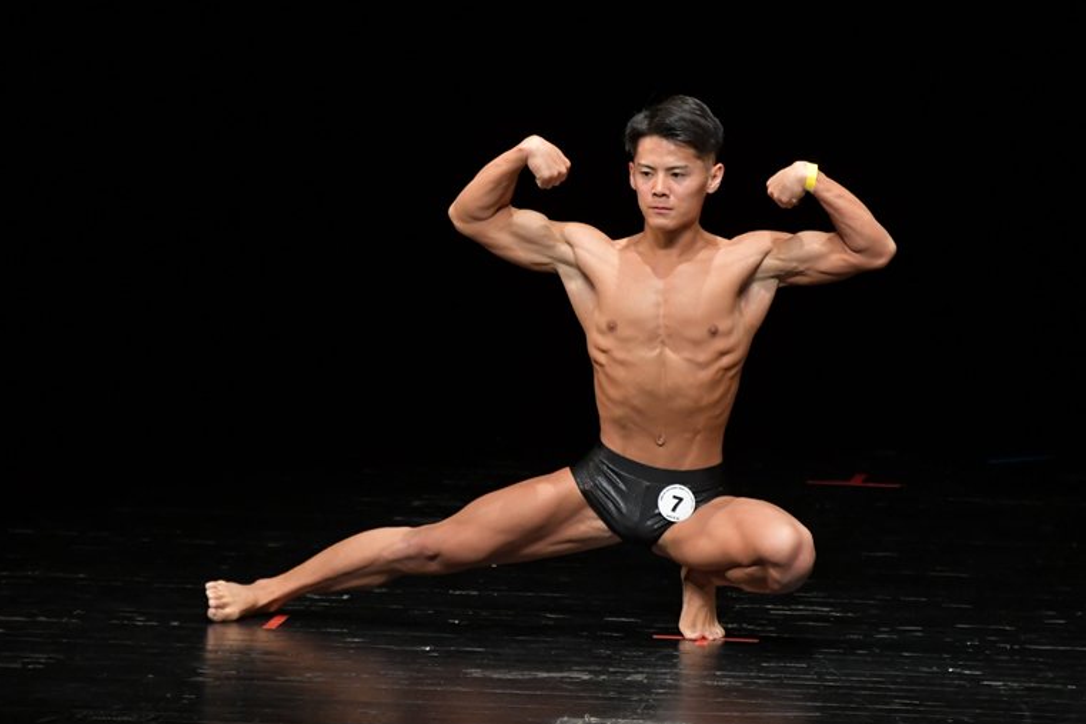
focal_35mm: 458
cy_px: 360
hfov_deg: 4.5
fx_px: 13812
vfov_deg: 3.0
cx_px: 547
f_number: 5.6
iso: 3200
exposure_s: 1/400
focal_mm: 300
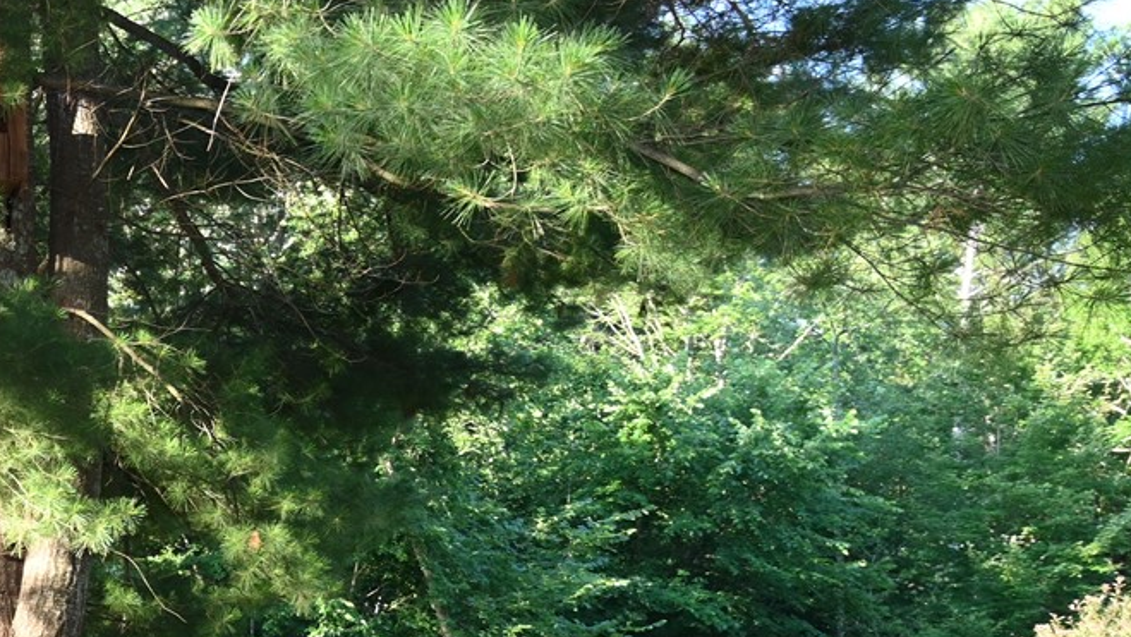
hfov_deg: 17.2
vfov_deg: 11.0
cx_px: -695
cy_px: 659
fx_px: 3261
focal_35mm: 109
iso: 200
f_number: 5
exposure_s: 1/100
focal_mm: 31.5
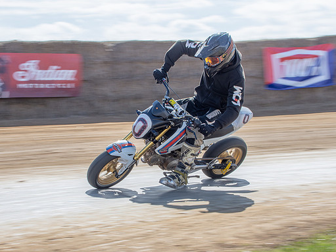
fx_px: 1126
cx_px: 137
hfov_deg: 17.0
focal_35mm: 116
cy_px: 137
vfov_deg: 12.8
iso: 100
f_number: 11
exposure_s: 1/125
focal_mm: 56
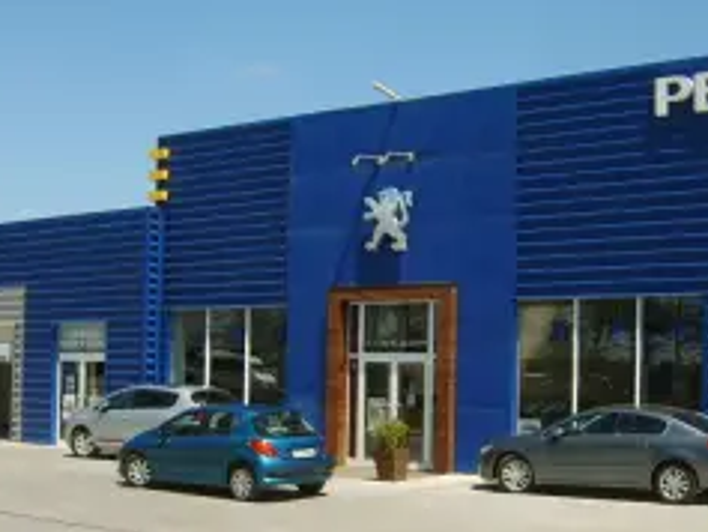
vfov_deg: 24.7
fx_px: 1207
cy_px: 347
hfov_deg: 32.7
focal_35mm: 59
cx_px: 373
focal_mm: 5.8
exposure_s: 1/500
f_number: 5.8
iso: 50
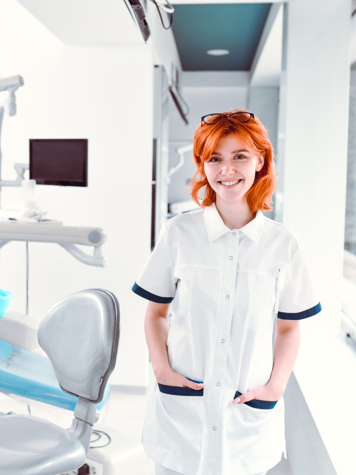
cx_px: 108
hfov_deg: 28.3
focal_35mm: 51
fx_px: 699
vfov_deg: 37.5
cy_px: 237
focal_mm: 35
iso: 400
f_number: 3.5
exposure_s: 1/125
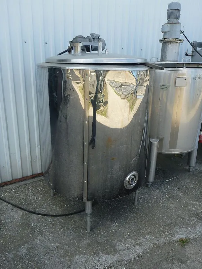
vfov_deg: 63.4
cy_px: 134
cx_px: 101
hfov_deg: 49.7
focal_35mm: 28
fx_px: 218
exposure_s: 1/250
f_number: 3.3
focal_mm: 4.9
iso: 100
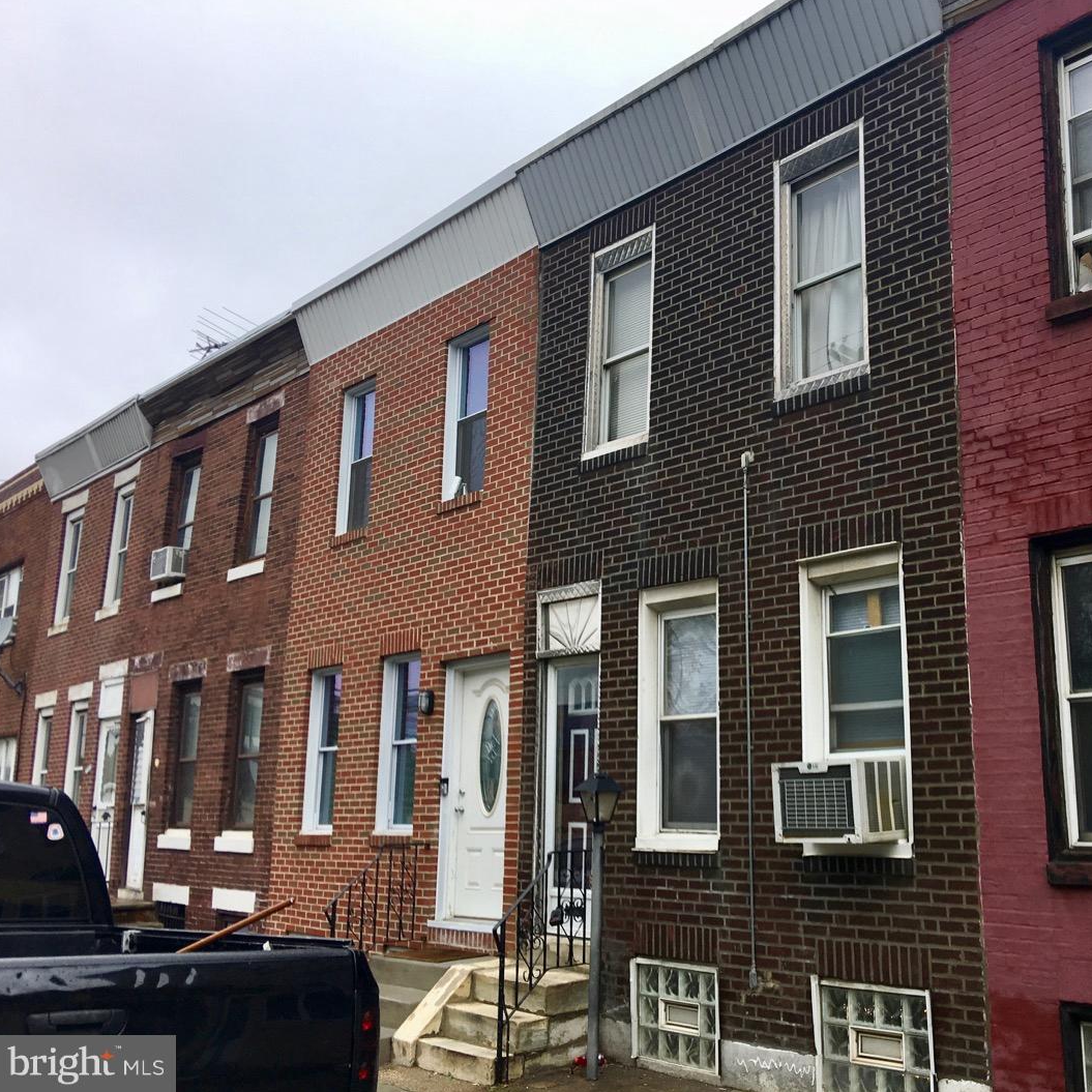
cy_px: 536
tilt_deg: +12.1
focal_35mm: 35
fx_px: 1249
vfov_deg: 47.2
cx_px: 740
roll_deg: +0.3
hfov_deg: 46.4
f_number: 2.2
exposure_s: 1/439
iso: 25
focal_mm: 4.15
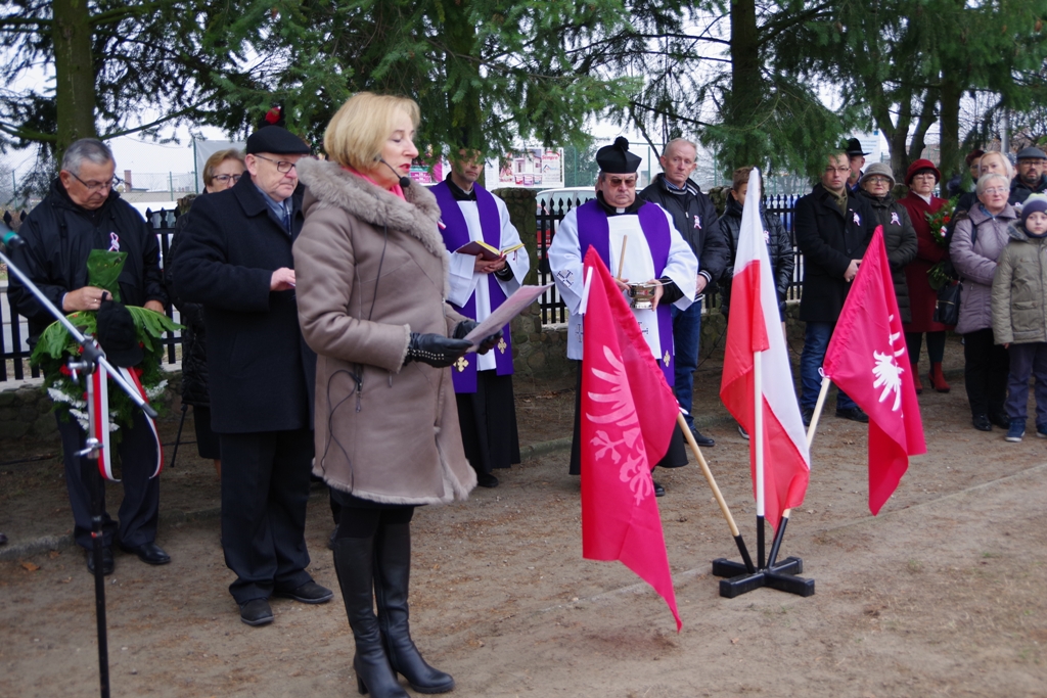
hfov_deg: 46.4
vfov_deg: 31.9
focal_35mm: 42
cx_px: 524
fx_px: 1222
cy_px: 349
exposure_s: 1/60
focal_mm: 28
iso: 200
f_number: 4
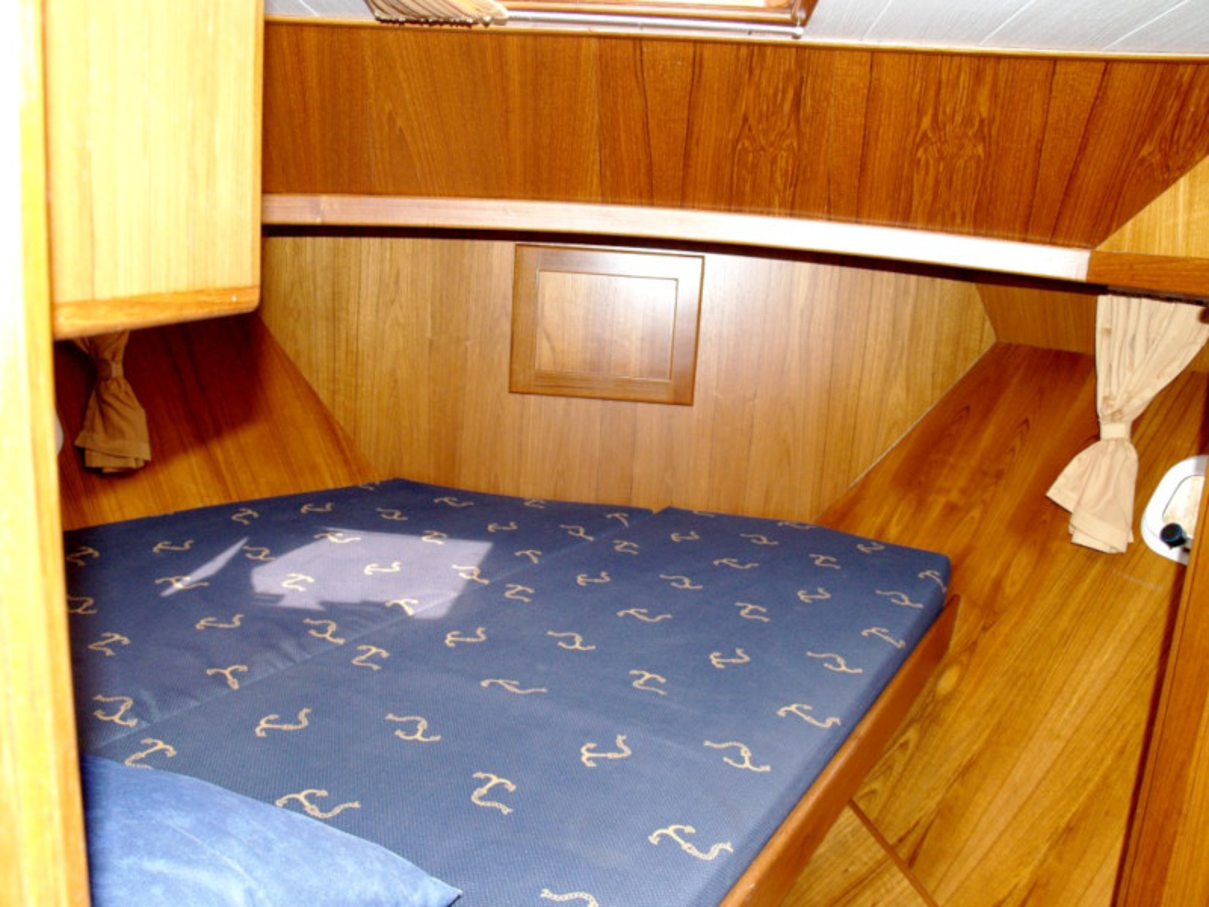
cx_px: 604
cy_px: 454
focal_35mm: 28
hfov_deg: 63.4
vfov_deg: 49.7
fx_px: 978
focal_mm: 14
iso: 400
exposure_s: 1/30
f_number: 6.3
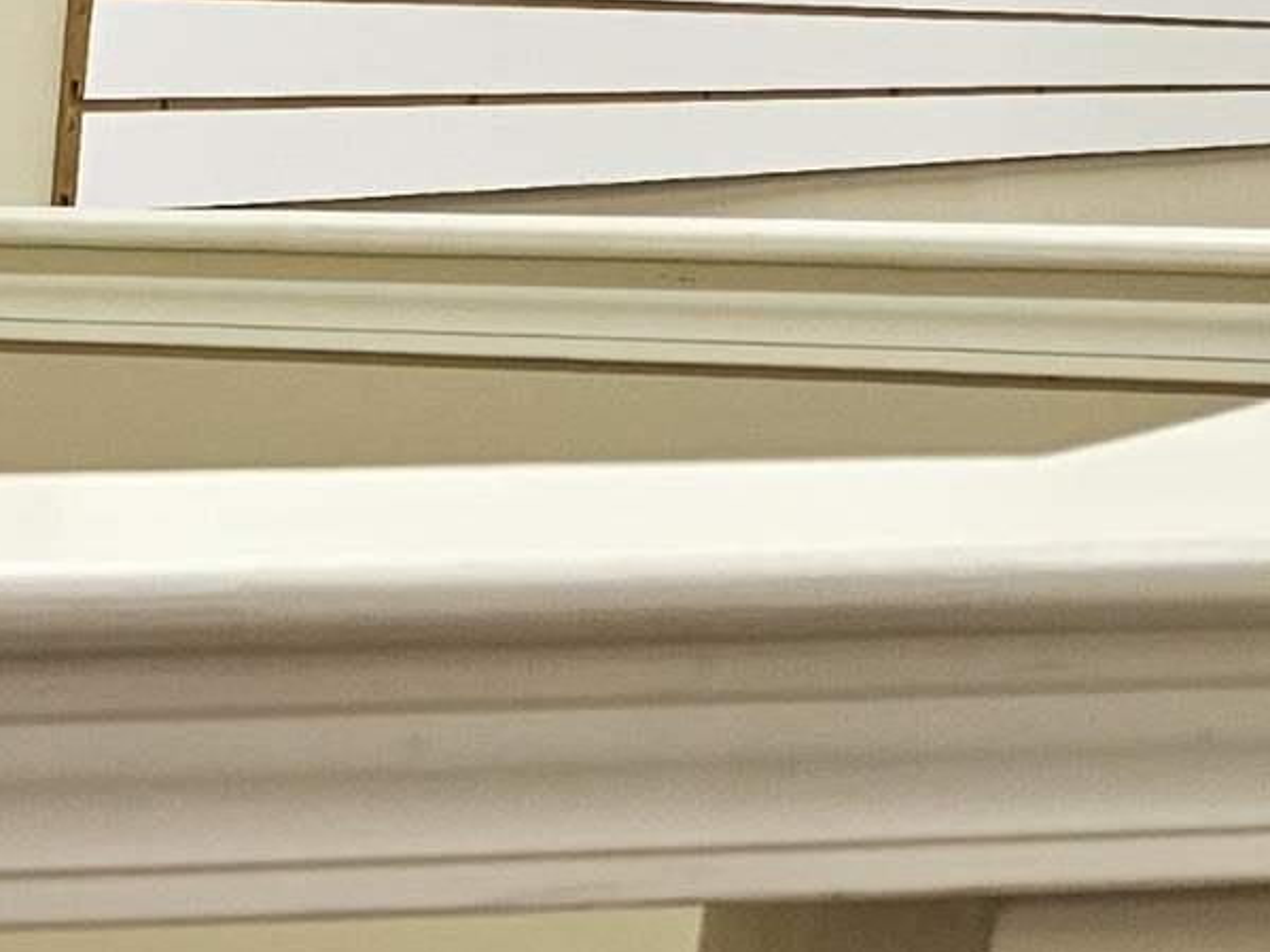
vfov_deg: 11.3
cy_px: 1915
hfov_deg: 15.2
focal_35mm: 118
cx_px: -763
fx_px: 4328
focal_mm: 6.3
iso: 200
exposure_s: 1/120
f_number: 1.7
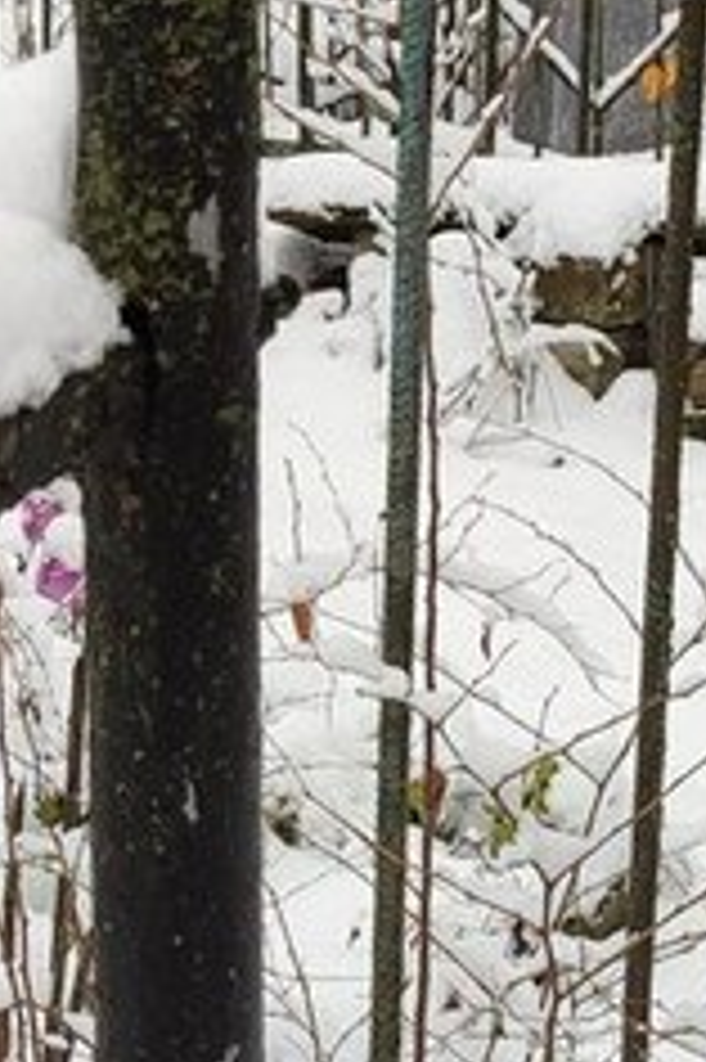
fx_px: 3329
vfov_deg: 18.0
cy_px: 279
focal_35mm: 113
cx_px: -4
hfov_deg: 12.0
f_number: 1.9
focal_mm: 6.04
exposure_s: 1/100
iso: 71
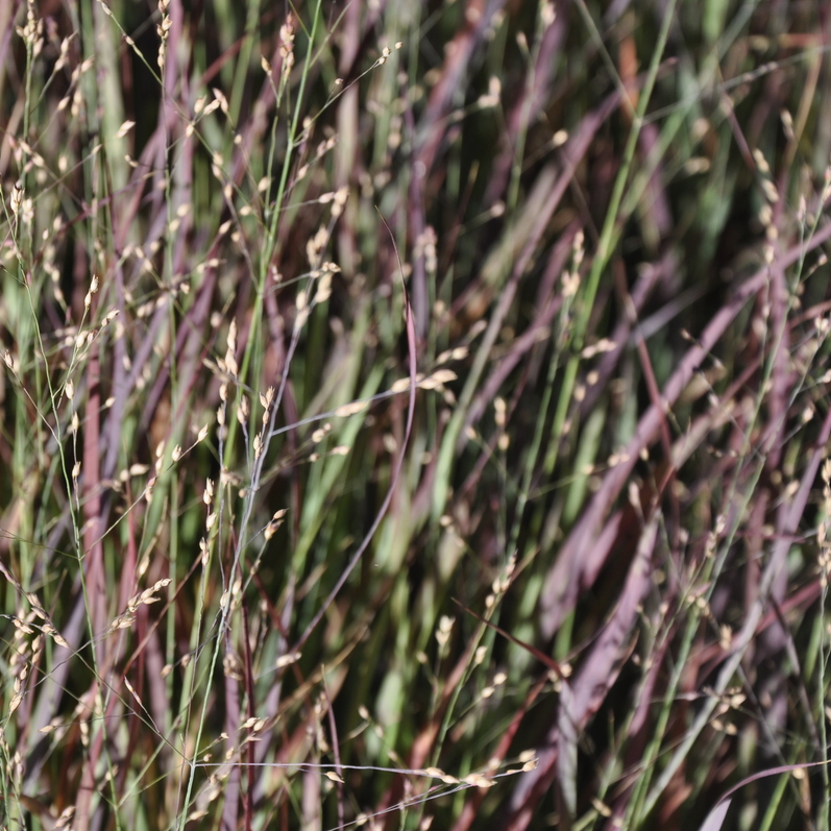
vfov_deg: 13.7
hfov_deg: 13.7
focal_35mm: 127
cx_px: 236
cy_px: 415
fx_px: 3449
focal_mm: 66
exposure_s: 1/250
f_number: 8
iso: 200
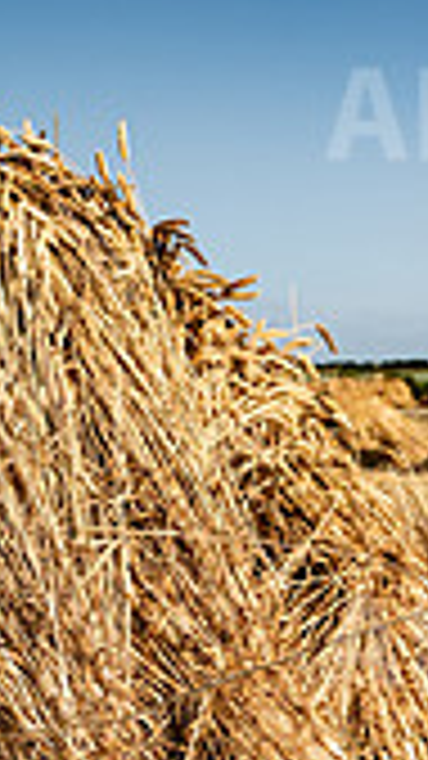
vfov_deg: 31.4
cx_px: 9
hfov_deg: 17.6
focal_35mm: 67
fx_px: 1352
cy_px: 418
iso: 64
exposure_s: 1/2500
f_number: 4
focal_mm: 24
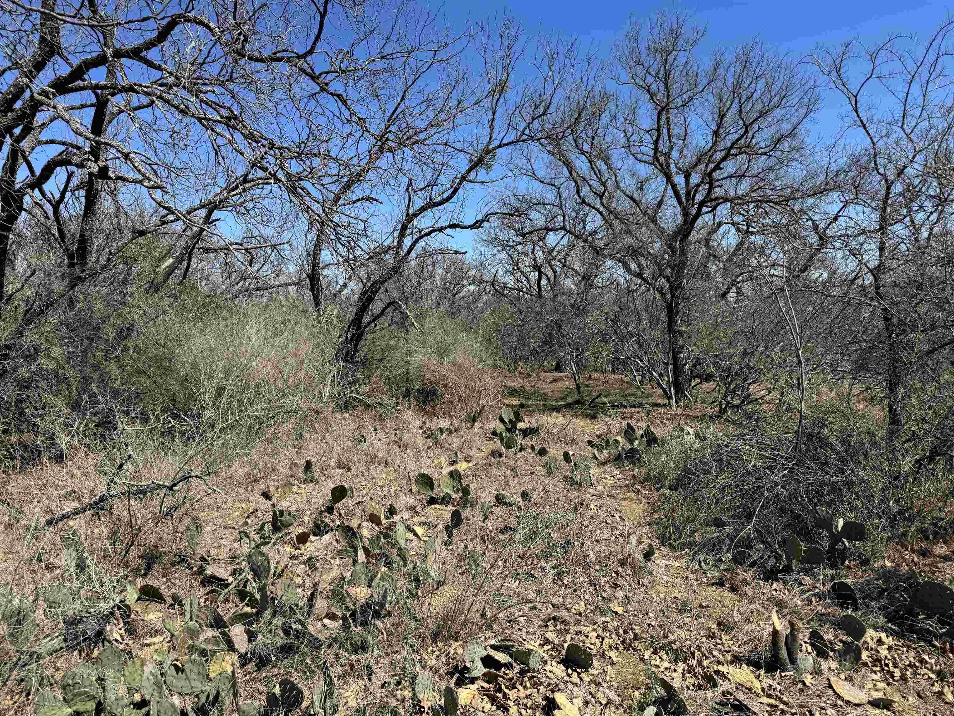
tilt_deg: -7.5
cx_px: 477
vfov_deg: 56.8
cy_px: 358
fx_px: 661
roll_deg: +2.6
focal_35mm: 24
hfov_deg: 71.6
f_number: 1.78
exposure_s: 1/3802
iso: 80
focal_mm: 6.76
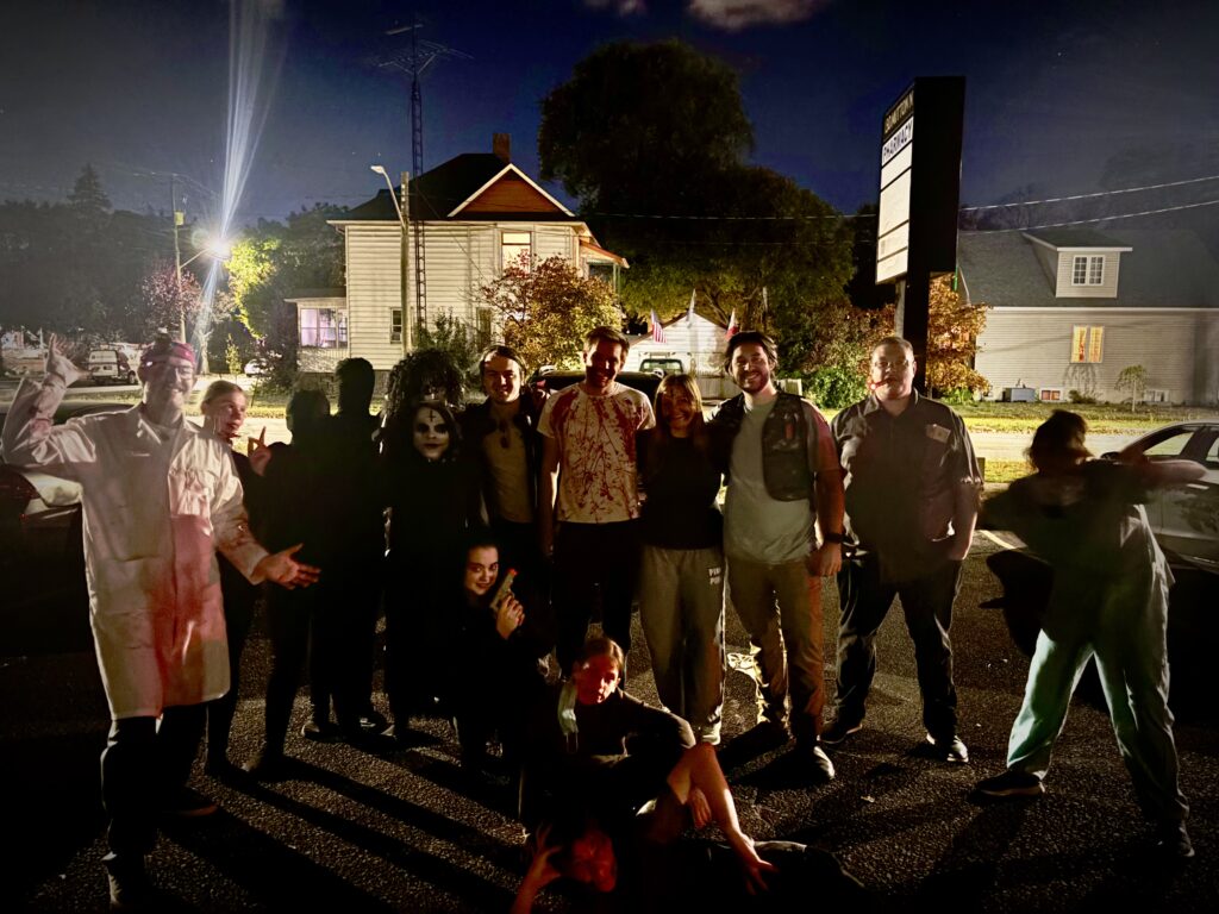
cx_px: 610
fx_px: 916
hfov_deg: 67.3
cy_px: 457
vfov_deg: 53.1
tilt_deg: -6.7
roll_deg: -1.0
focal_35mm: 26
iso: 4000
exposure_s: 1/5
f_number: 1.6
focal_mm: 5.96
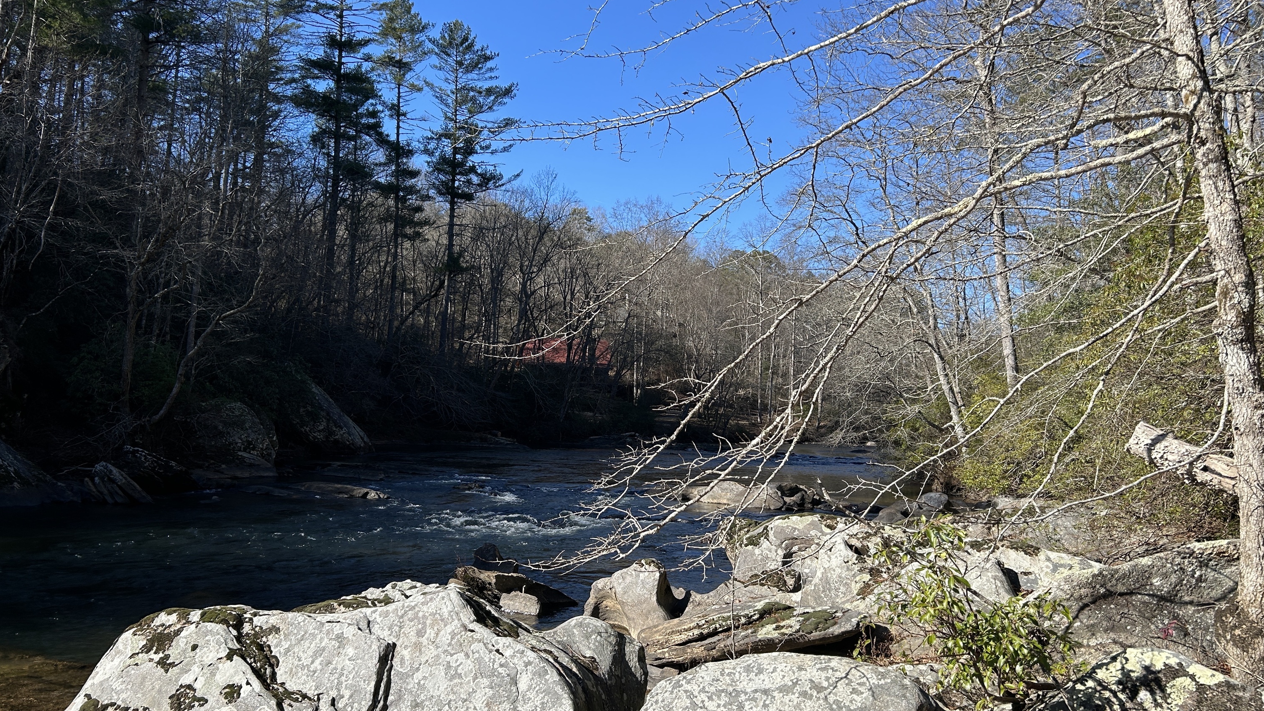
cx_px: 636
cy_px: 351
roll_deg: -2.5
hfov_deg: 66.1
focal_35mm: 29
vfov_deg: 40.2
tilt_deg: +2.9
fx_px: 972
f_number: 1.5
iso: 50
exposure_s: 1/2457
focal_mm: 5.7
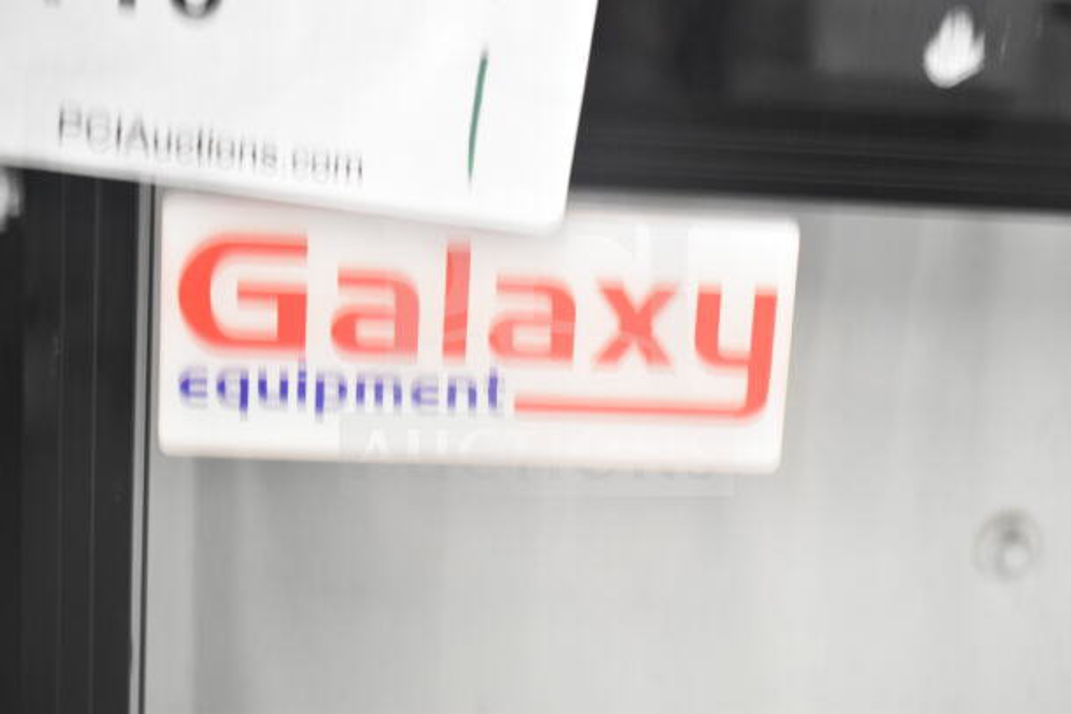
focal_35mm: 54
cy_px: 357
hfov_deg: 36.9
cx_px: 536
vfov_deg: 25.1
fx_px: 1607
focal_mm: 36
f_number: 4.8
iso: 2800
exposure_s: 1/60
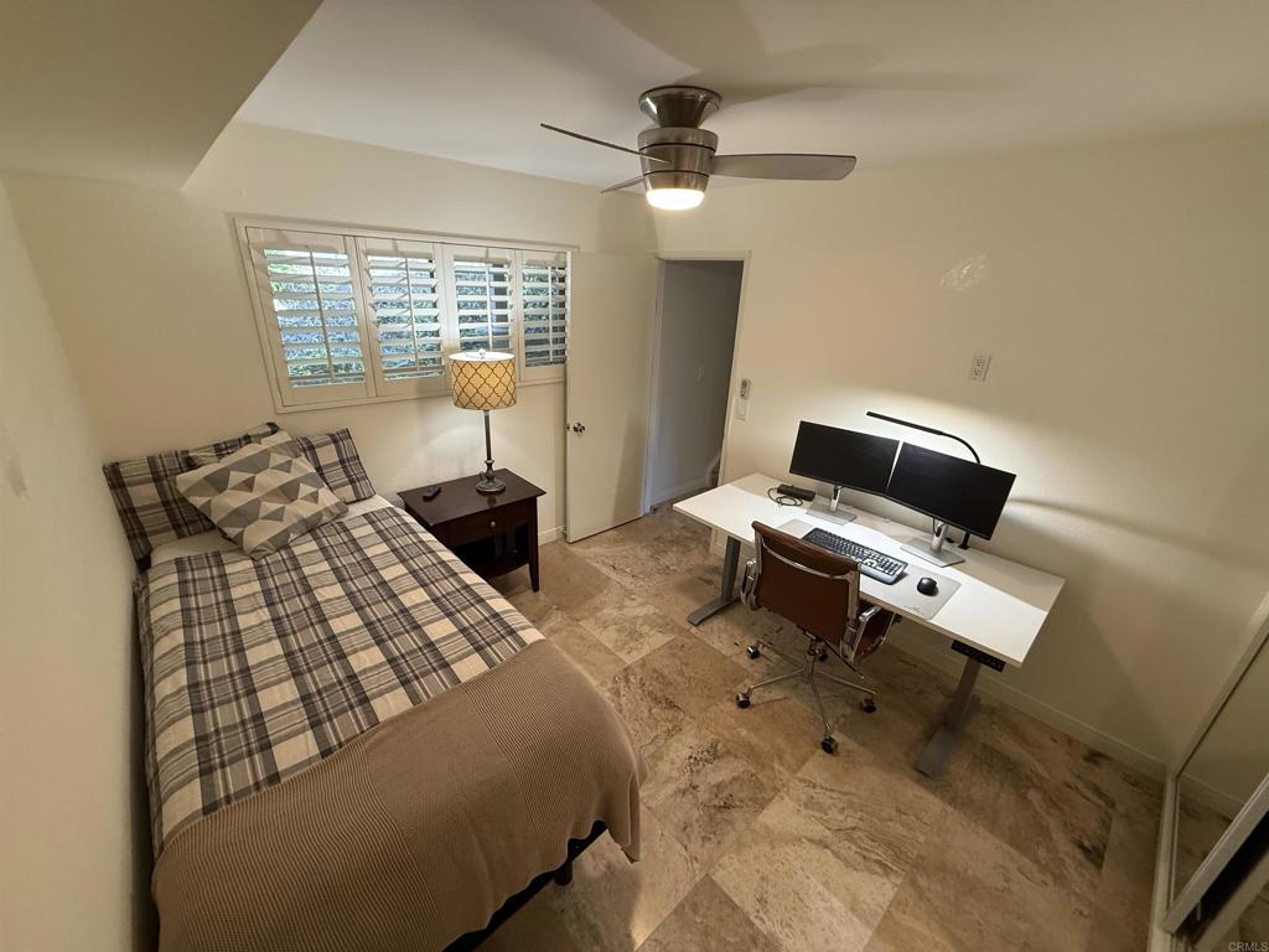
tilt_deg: -20.8
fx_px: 513
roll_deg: -2.3
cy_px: 476
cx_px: 634
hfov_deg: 102.1
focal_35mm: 14
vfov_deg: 85.7
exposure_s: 1/60
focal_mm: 2.22
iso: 200
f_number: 2.2
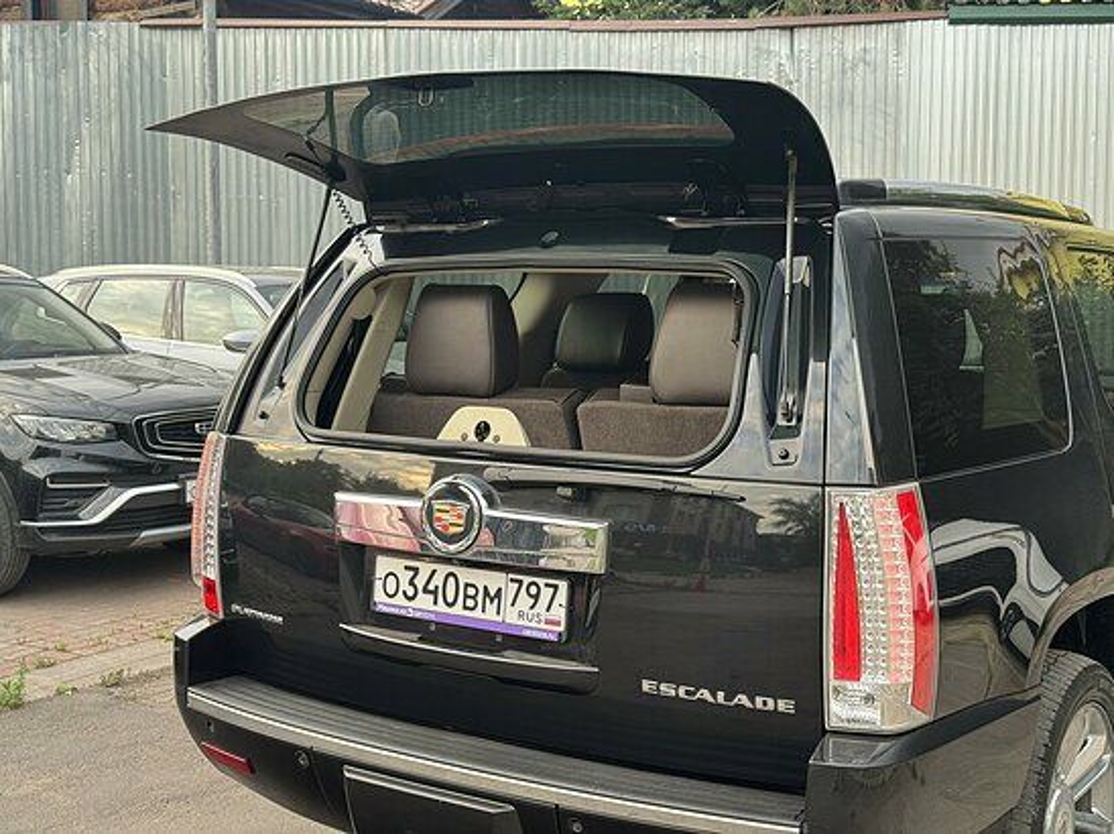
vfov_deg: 30.2
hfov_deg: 39.7
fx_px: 1543
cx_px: 557
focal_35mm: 48
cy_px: 417
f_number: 1.78
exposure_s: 1/60
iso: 100
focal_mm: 6.76
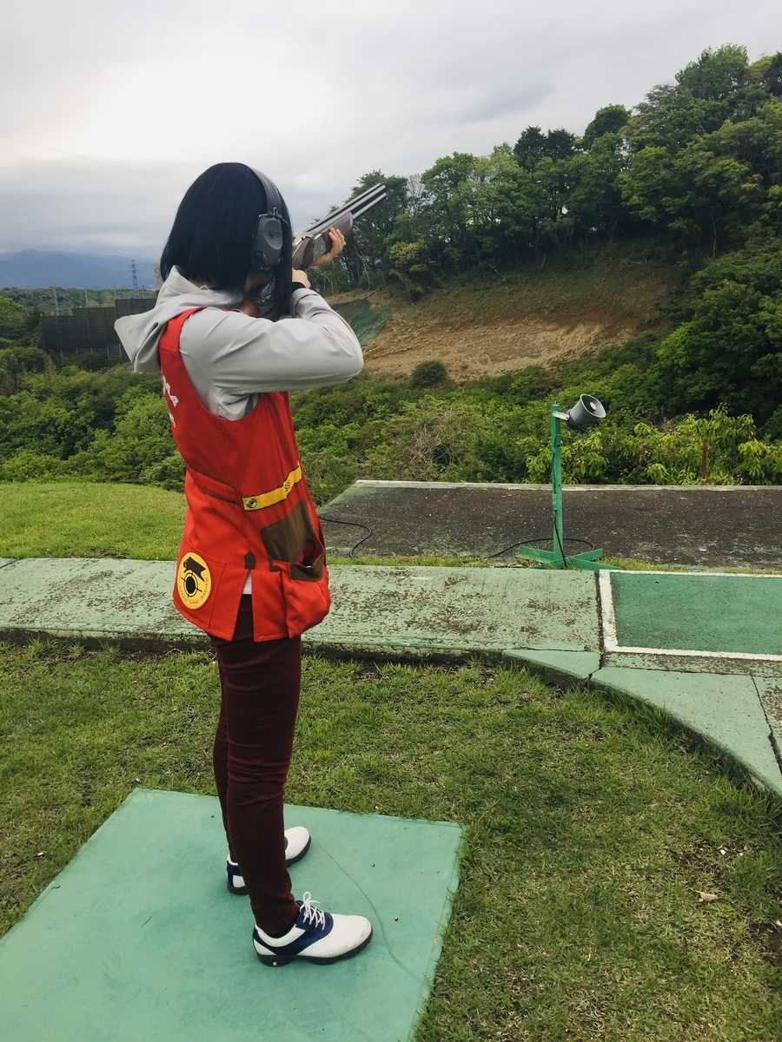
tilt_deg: -13.6
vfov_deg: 61.7
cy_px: 521
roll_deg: +1.5
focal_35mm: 29
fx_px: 874
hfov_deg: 48.2
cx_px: 391
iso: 32
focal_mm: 4.15
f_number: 2.2
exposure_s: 1/399
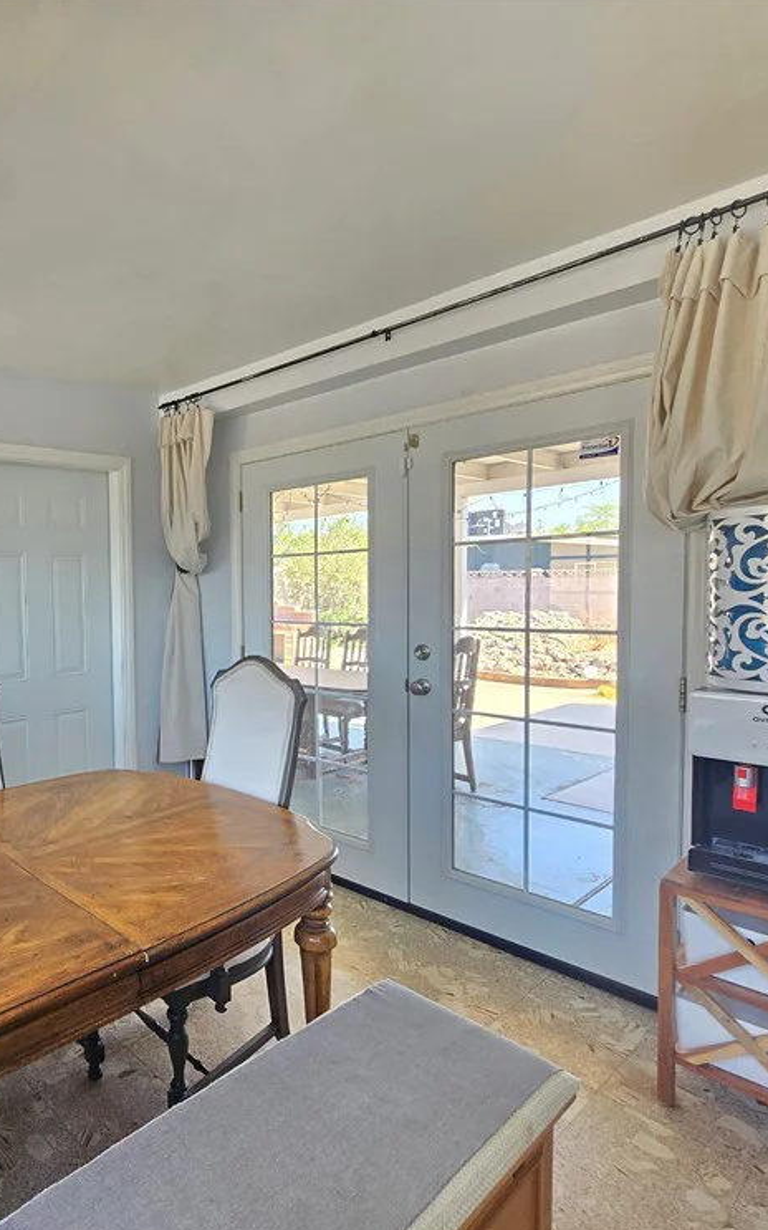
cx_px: 109
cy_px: 629
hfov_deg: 55.7
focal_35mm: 19
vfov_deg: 88.0
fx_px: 637
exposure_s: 1/60
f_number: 2.2
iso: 125
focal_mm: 1.7
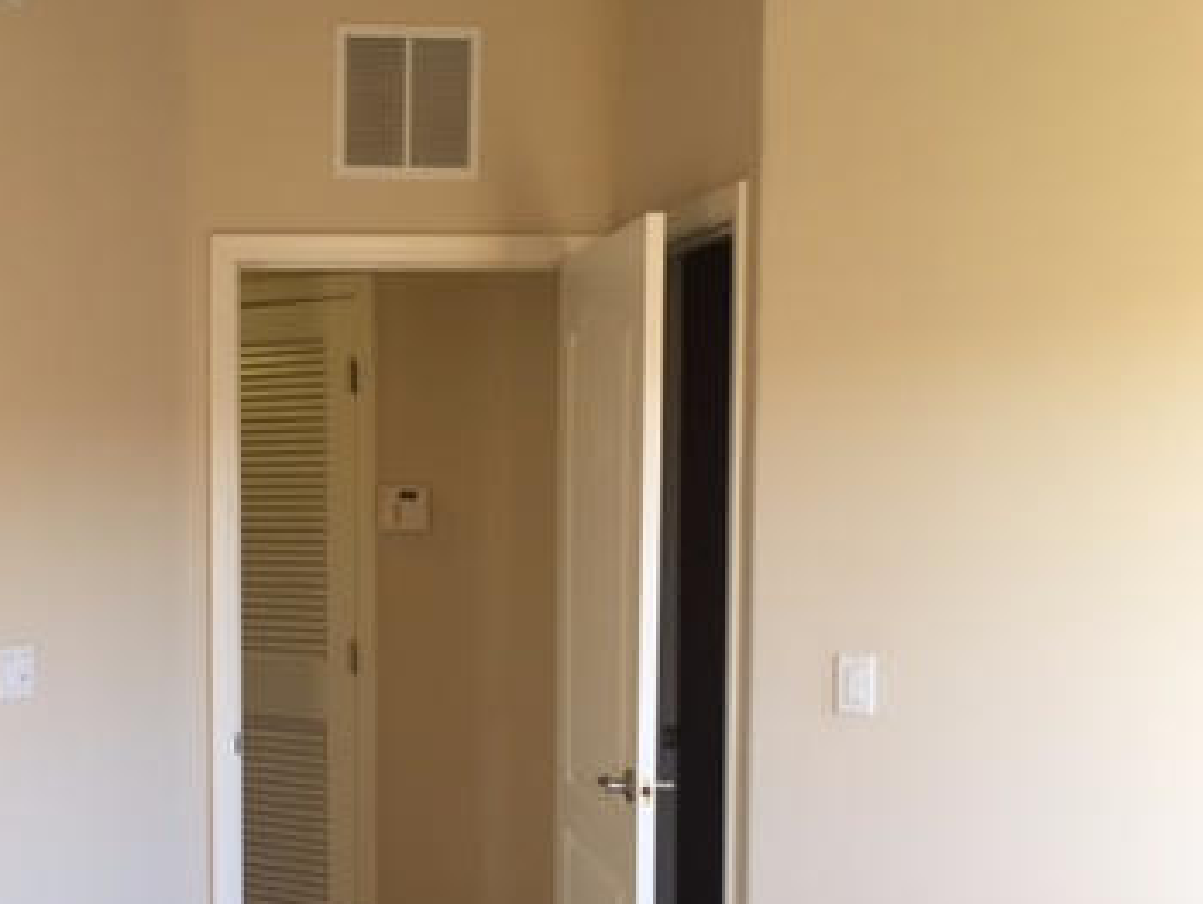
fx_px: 1843
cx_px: 213
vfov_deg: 27.3
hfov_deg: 34.8
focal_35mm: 53
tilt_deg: -6.9
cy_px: 650
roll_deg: +0.6
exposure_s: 1/30
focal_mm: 4.15
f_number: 2.2
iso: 64
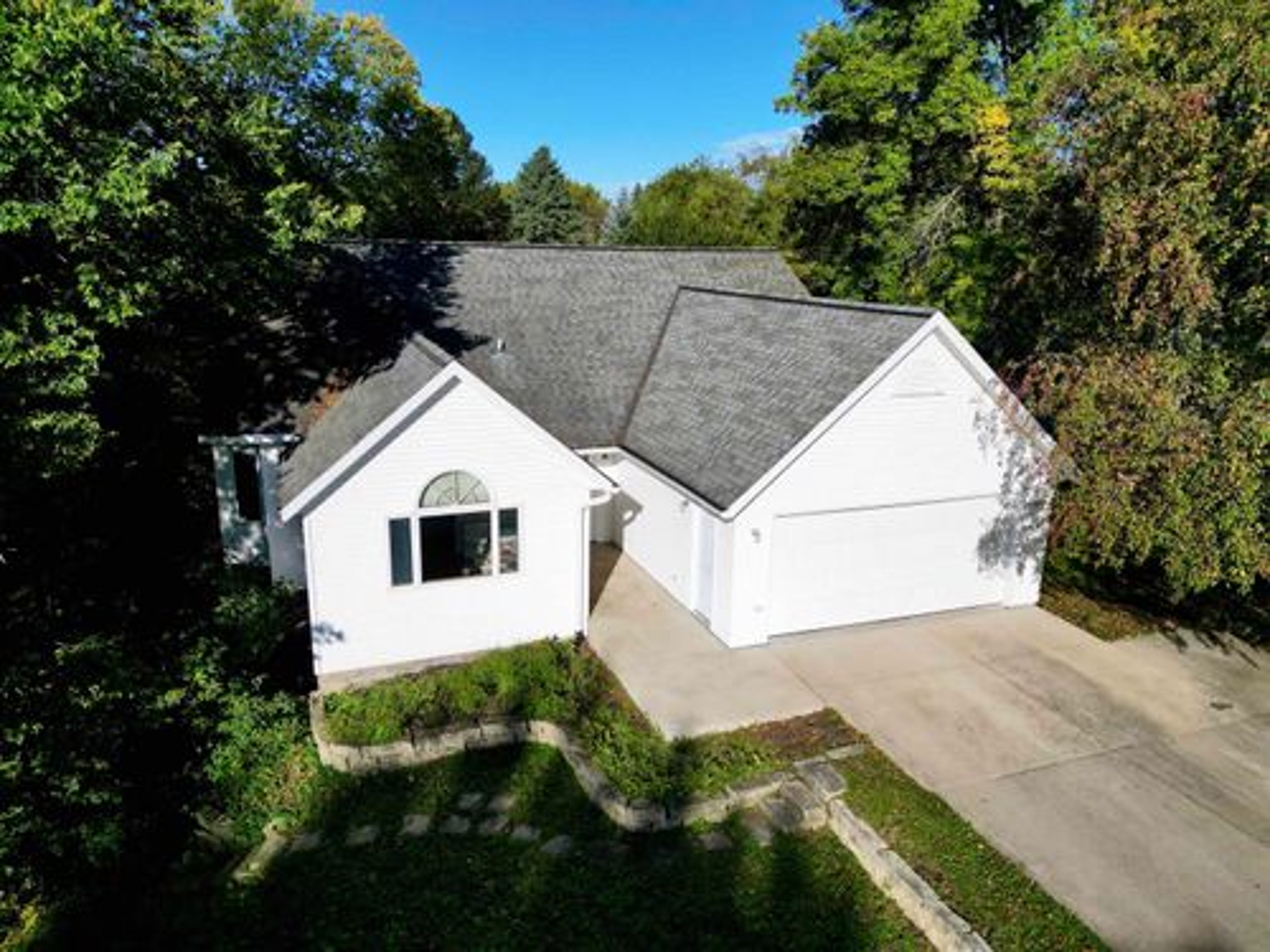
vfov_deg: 56.8
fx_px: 881
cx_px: 635
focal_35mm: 24
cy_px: 476
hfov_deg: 71.6
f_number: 1.7
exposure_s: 1/5000
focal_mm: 6.72
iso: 100
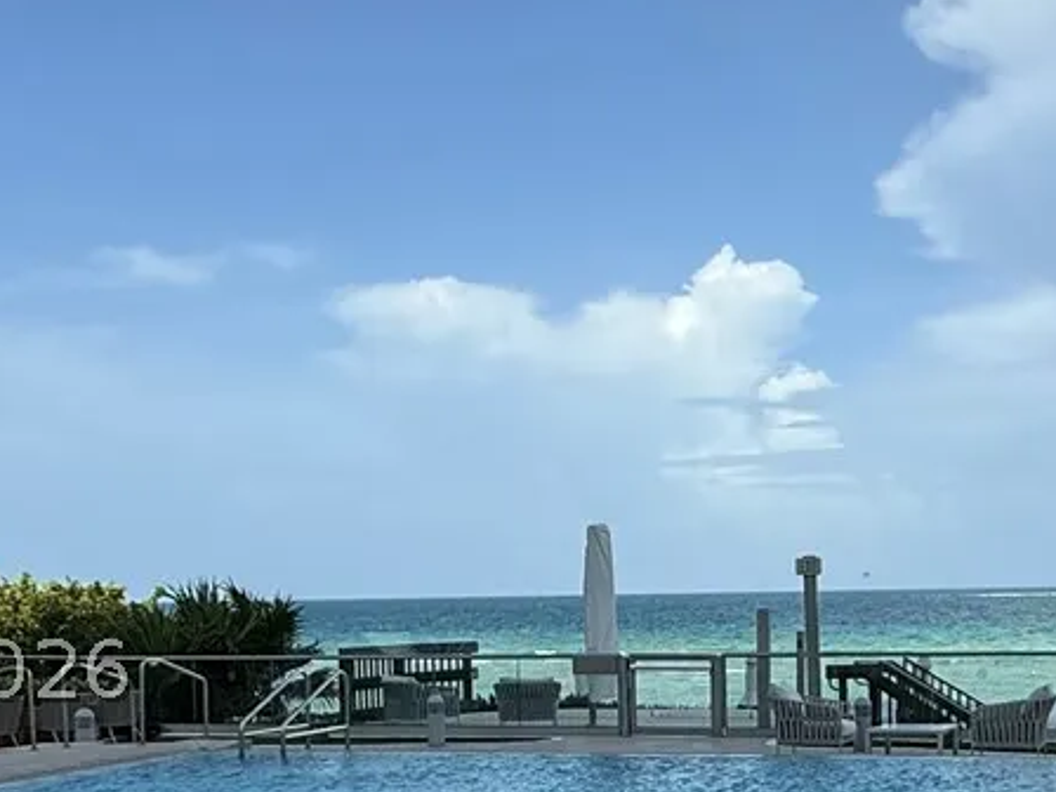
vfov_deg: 28.3
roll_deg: +0.9
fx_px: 1525
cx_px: 853
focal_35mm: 50
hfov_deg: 36.8
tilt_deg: -2.5
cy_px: 669
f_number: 2.2
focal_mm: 2.22
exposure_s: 1/2841
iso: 50
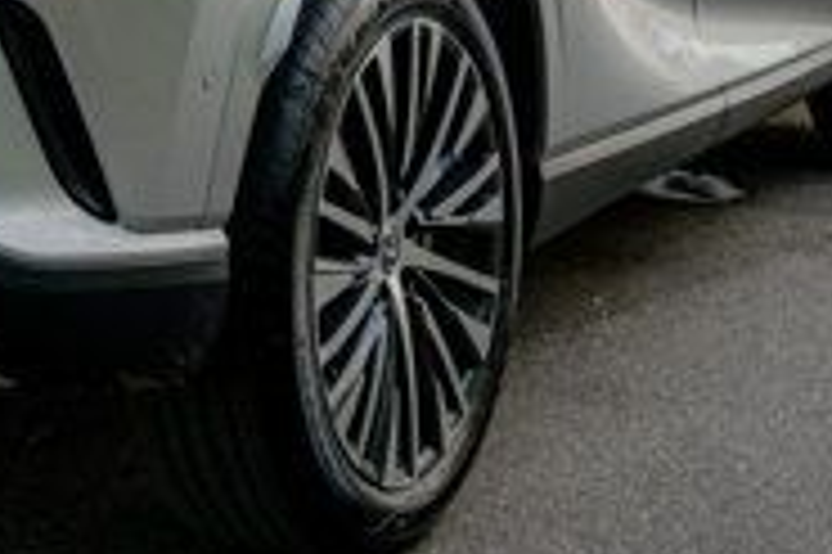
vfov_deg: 12.0
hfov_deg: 17.8
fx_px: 2563
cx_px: -67
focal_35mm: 111
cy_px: -115
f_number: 5.6
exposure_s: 1/500
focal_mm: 32
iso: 500
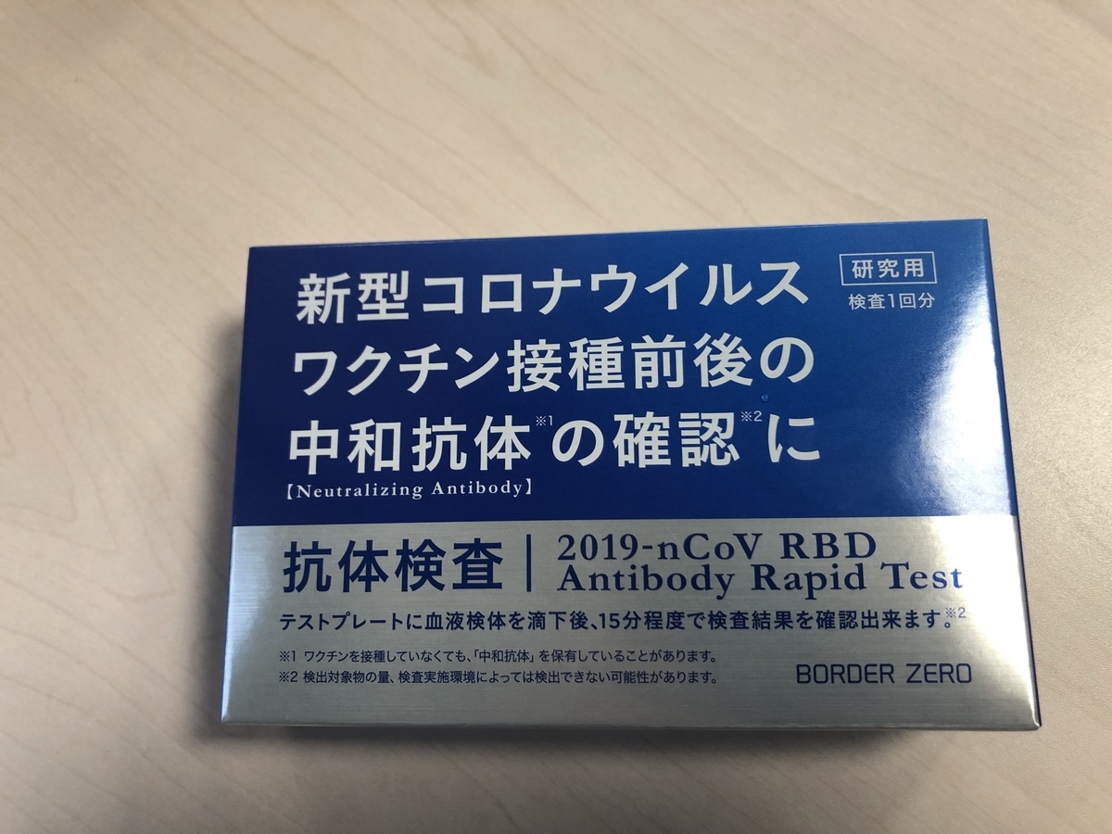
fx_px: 899
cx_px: 556
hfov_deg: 63.4
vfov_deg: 49.7
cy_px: 417
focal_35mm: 28
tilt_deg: -76.0
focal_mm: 3.99
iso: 25
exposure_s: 1/33
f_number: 1.8
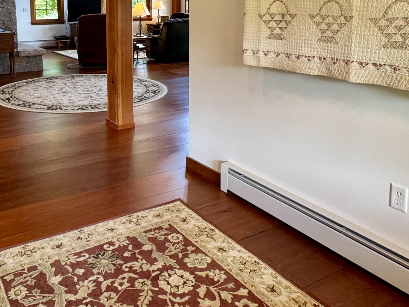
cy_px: 68
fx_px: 425
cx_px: 138
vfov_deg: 38.4
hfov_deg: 50.5
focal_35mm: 36
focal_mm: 2.22
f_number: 2.2
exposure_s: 1/60
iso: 200
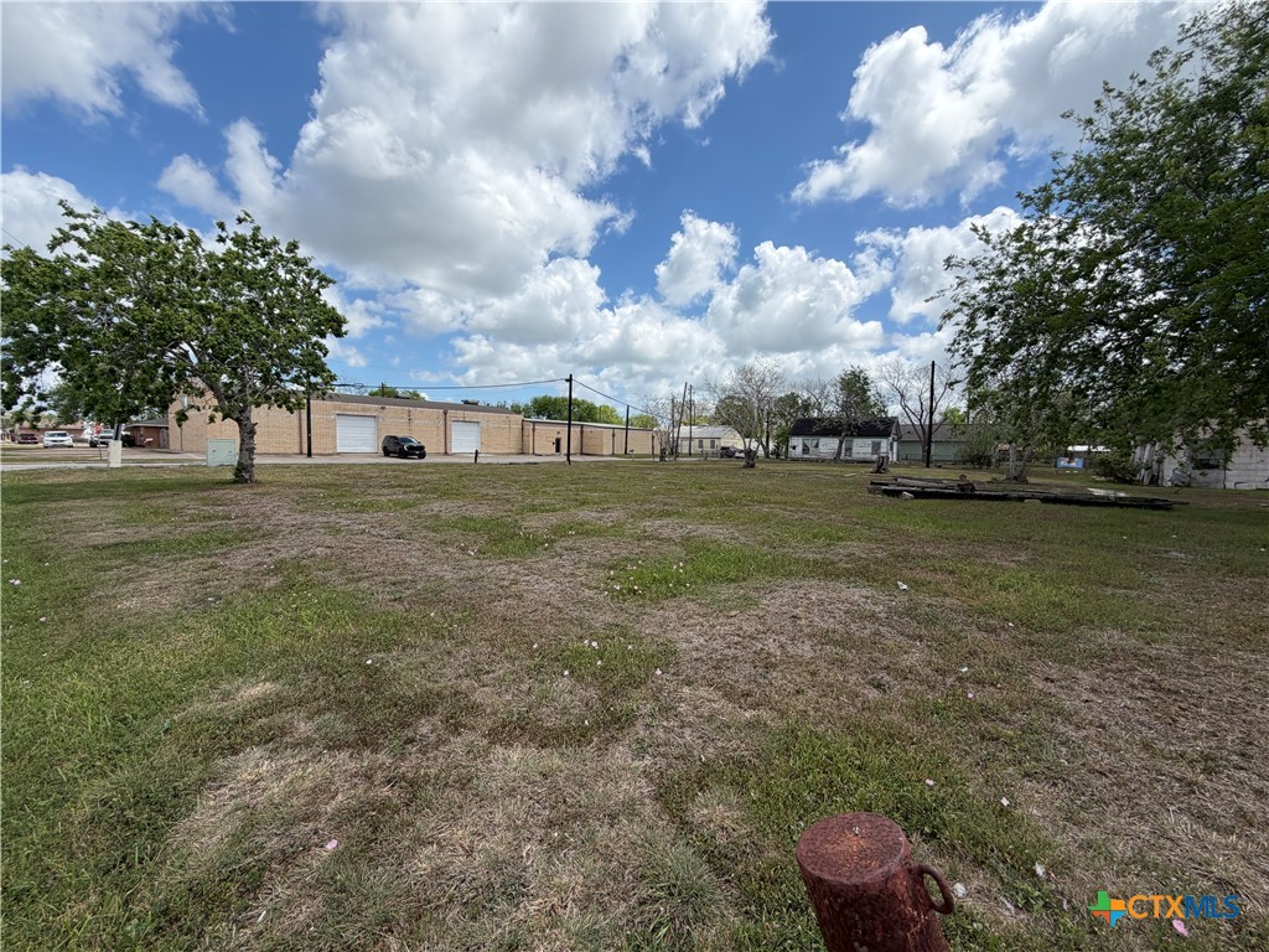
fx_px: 513
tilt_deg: -3.6
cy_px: 476
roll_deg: -1.3
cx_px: 634
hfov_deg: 102.1
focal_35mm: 14
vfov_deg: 85.7
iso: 20
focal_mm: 2.22
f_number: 2.2
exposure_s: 1/1068
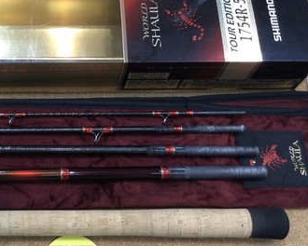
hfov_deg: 32.8
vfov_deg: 27.6
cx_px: 46
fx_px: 501
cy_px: 103
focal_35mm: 55
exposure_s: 1/30
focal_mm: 3.3
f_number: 2.4
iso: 64
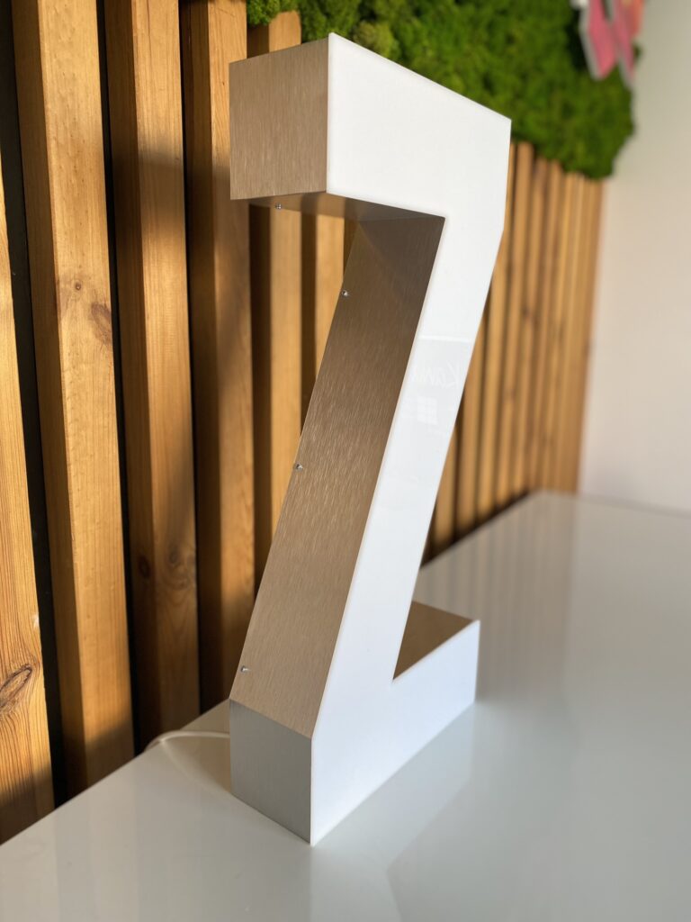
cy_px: 461
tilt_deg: -12.4
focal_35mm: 26
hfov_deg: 53.1
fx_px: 692
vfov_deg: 67.3
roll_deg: -1.1
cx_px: 346
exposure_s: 1/121
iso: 100
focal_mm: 4.25
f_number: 1.8
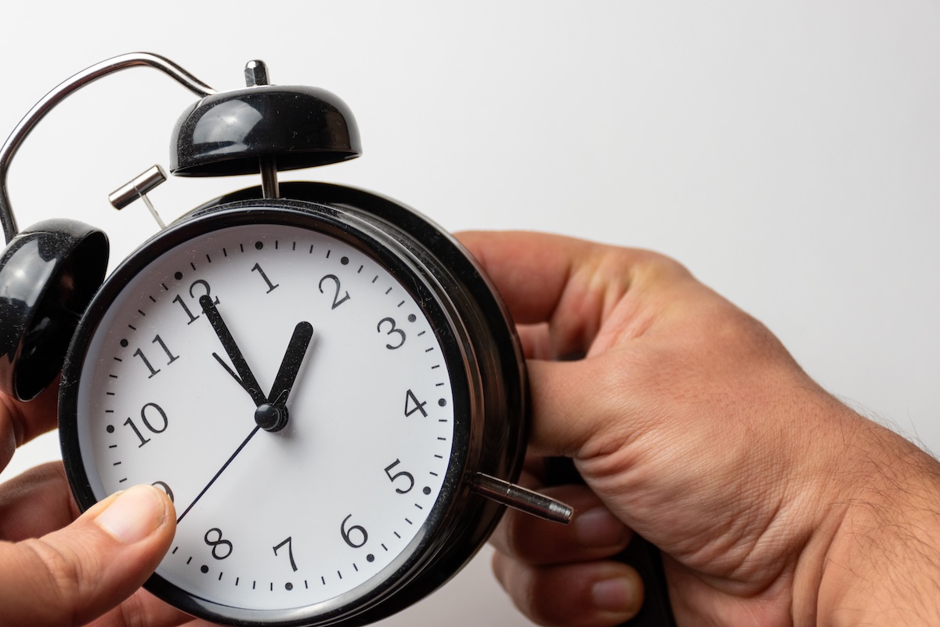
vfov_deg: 18.2
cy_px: 314
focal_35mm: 75
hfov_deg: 27.0
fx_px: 1958
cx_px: 470
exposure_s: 1/80
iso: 400
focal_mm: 50
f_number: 5.6
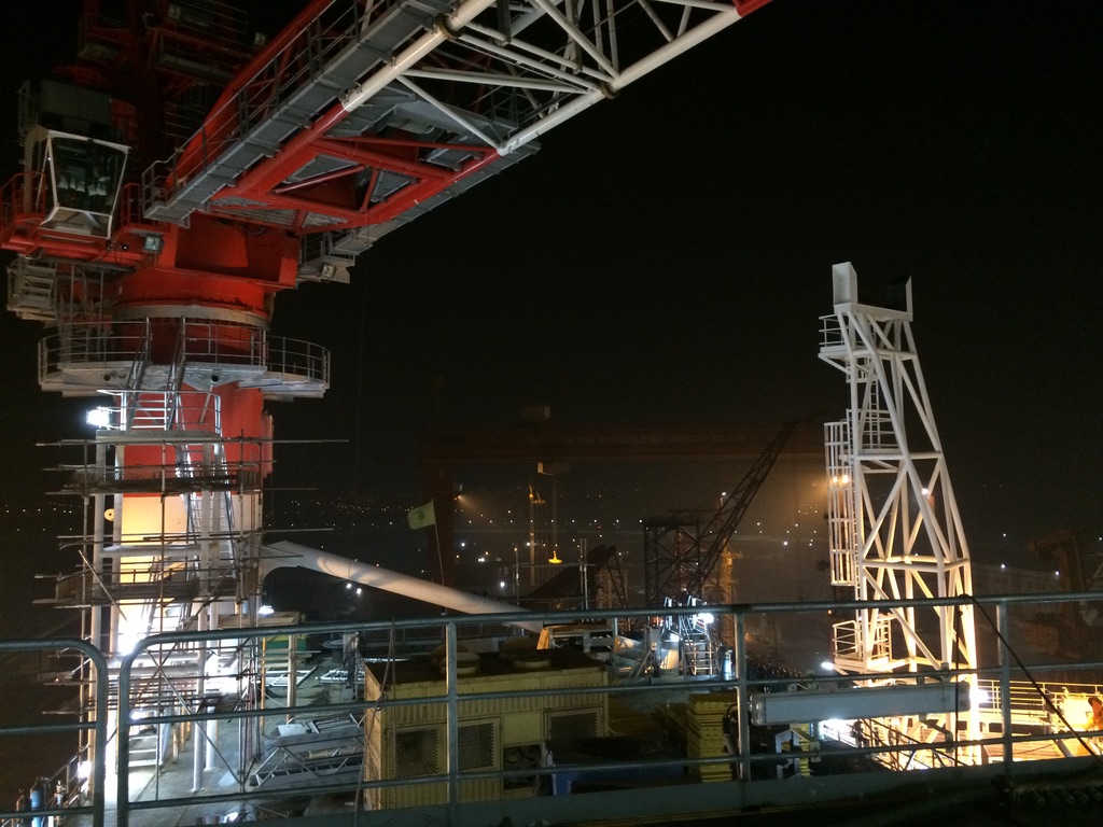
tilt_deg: +3.3
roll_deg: +1.8
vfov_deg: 48.2
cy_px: 414
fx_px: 924
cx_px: 552
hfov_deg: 61.7
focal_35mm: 29
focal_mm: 4.15
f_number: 2.2
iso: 320
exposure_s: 1/15
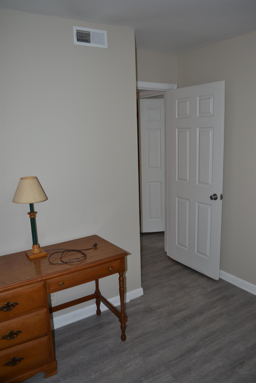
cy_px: 192
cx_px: 128
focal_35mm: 27
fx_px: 288
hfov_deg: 47.9
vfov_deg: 67.4
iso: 100
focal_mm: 18
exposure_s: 1/60
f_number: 3.5
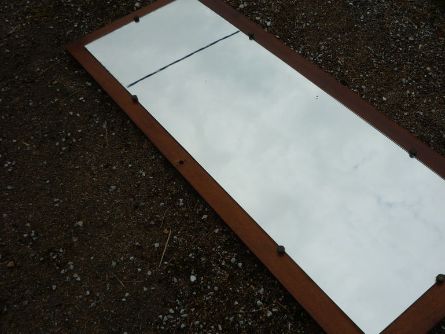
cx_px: 283
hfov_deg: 47.3
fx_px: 501
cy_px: 184
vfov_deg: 36.8
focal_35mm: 39
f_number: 4
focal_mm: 5.2
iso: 100
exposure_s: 1/400
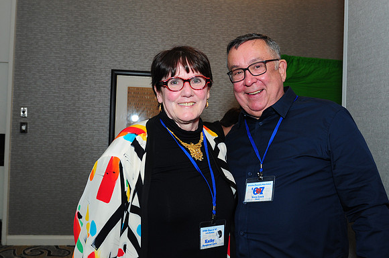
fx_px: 437
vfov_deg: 32.9
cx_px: 194
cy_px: 129
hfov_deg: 48.0
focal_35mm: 40
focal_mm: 27
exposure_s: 1/60
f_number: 5
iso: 500
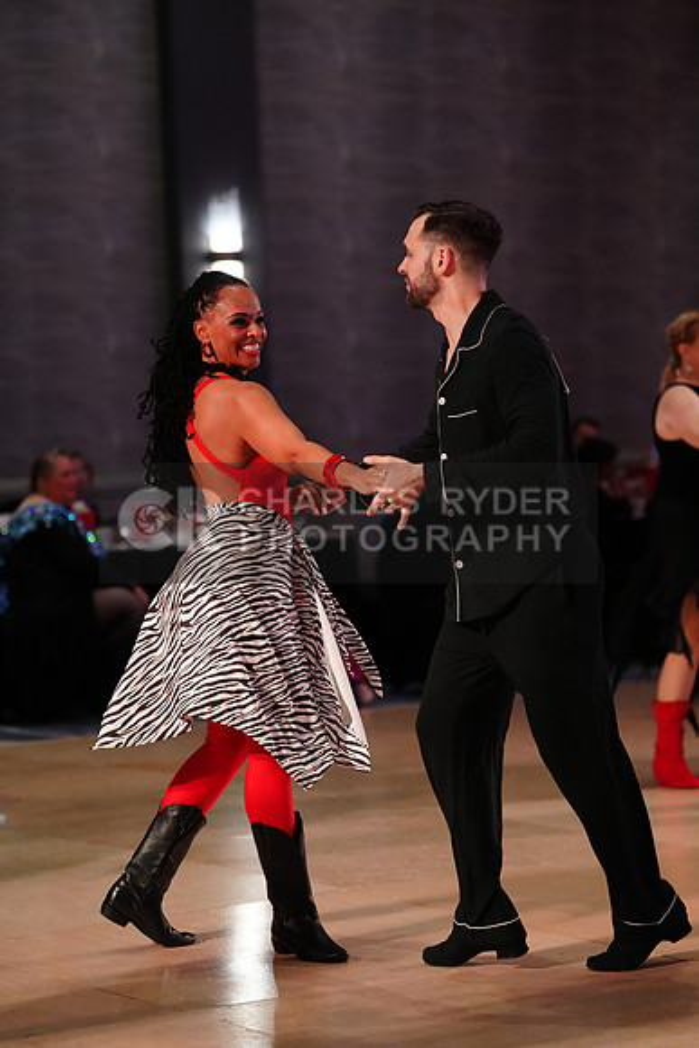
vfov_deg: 18.8
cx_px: 350
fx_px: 3172
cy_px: 524
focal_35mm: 109
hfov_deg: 12.6
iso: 5000
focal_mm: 109
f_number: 2.8
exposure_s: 1/500
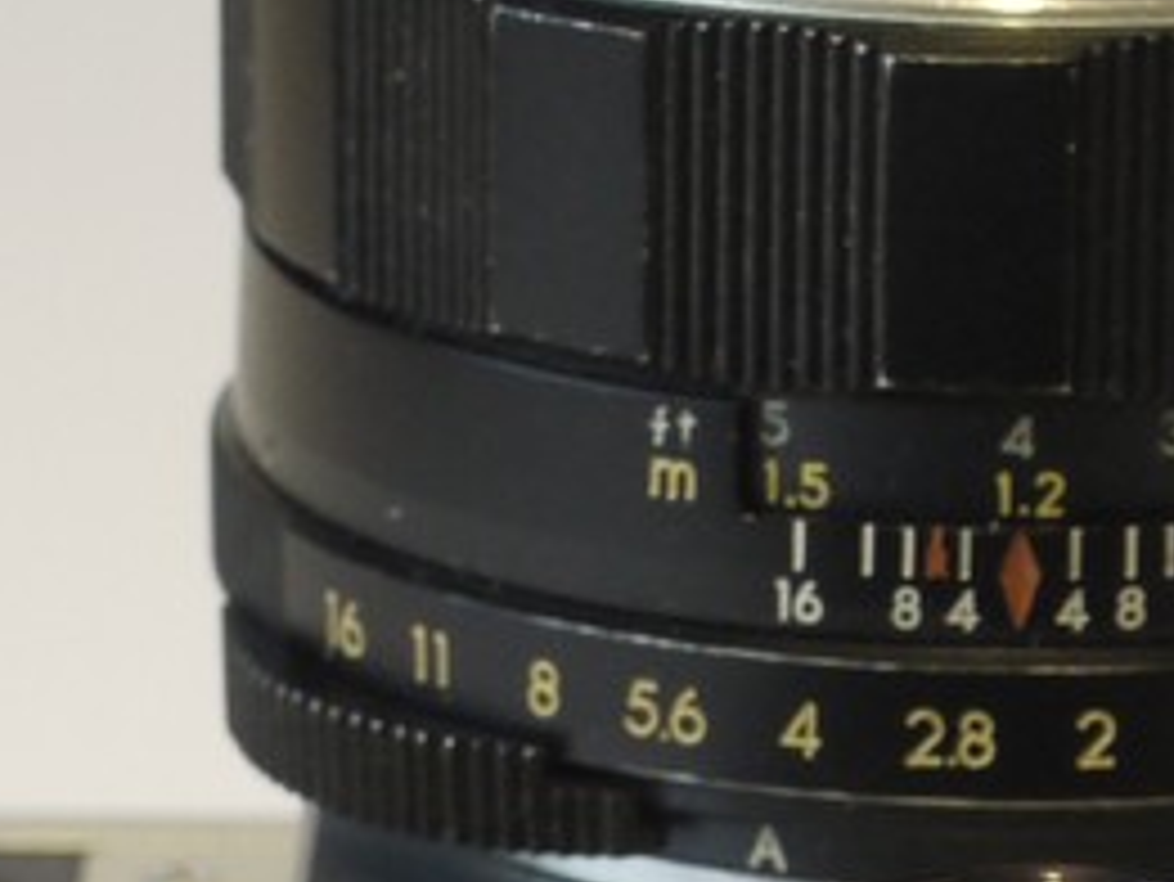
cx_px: 1039
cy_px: 1156
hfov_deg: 7.2
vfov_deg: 5.4
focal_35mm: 276
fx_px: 9365
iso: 400
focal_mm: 30
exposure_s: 1/30
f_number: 8
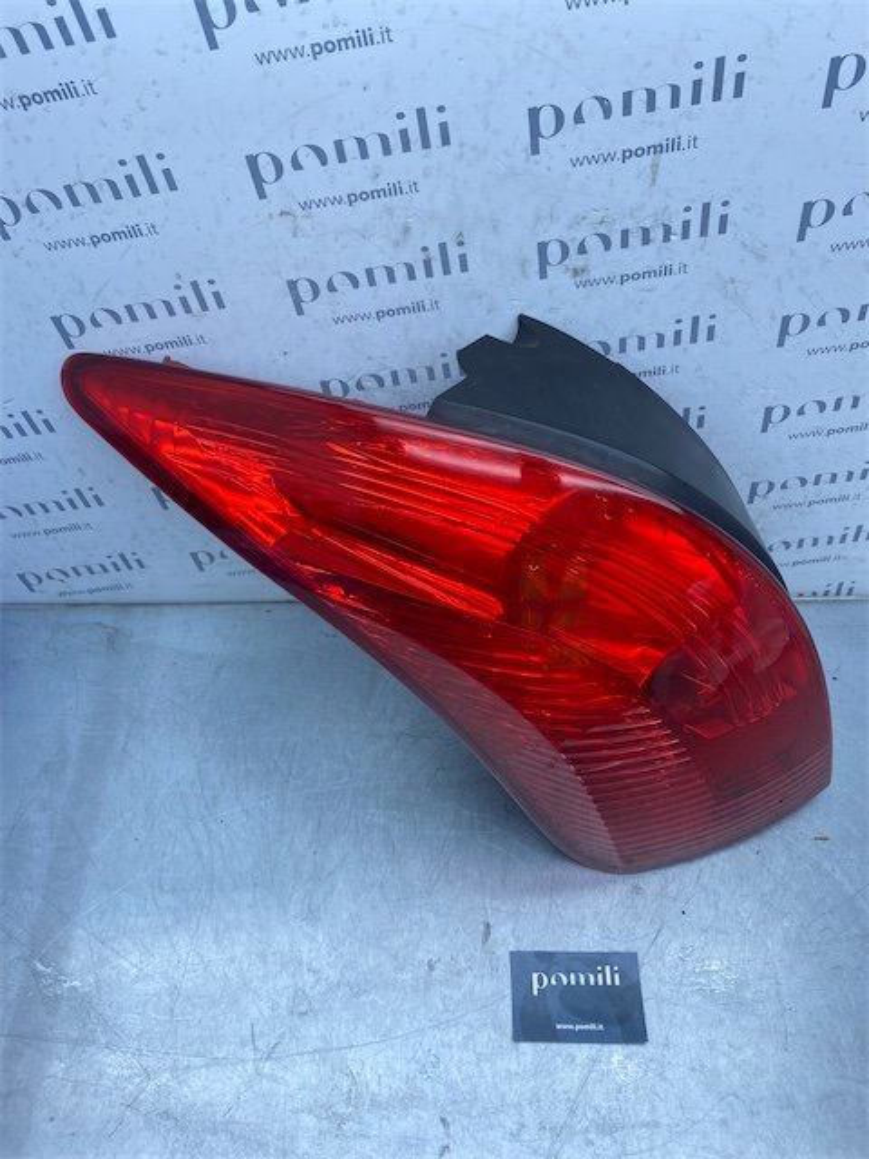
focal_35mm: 26
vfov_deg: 67.3
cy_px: 580
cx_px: 434
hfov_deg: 53.1
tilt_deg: -53.1
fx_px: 870
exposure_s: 1/949
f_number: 1.8
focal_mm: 4.25
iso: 32
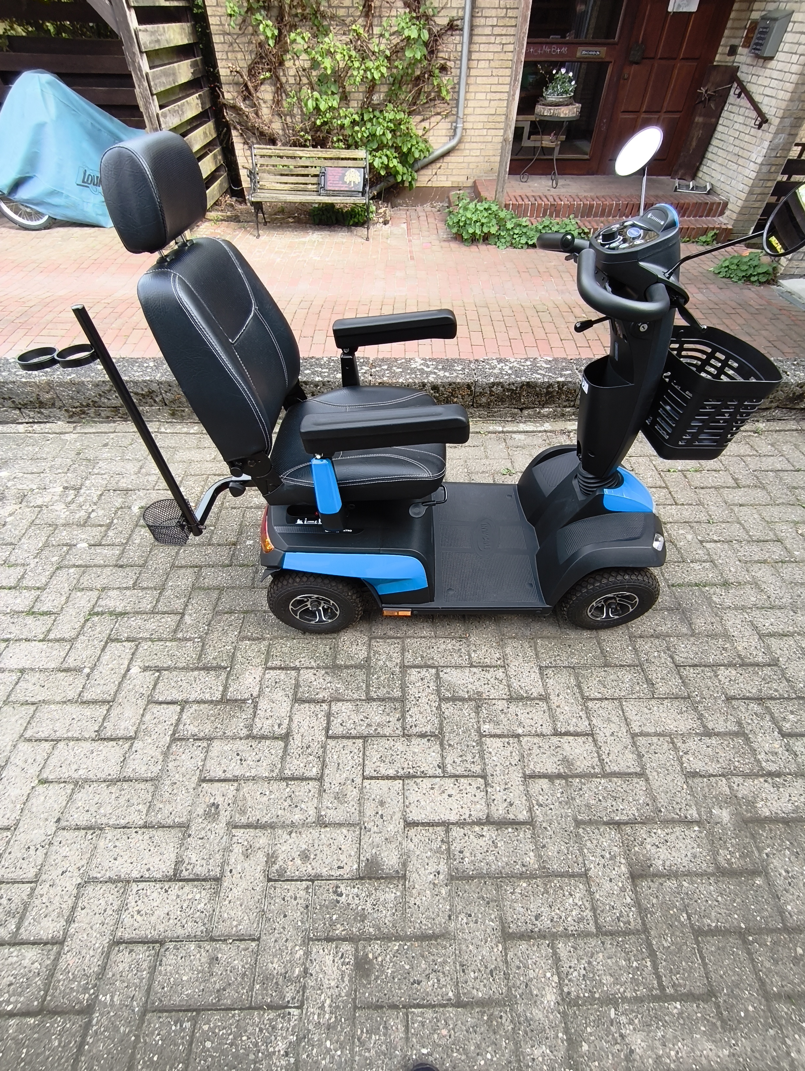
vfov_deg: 98.1
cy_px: 536
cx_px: 402
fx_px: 465
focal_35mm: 15
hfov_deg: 81.8
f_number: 2.2
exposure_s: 1/205
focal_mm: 1.65
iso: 50
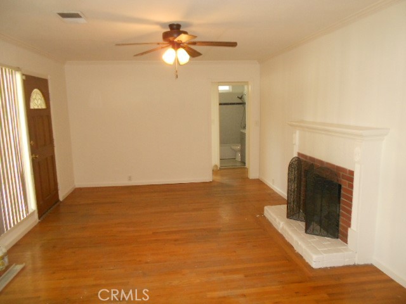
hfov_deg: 67.3
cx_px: 203
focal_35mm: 26
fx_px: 305
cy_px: 152
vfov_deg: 53.1
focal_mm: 4.6
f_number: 3.2
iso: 400
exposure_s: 1/25
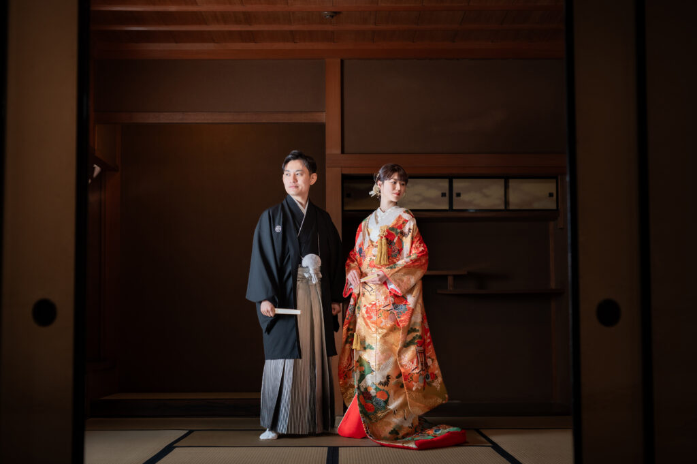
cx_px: 348
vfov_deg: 26.9
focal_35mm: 50
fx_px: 967
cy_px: 232
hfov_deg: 39.6
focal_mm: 50
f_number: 3.2
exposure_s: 1/200
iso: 320
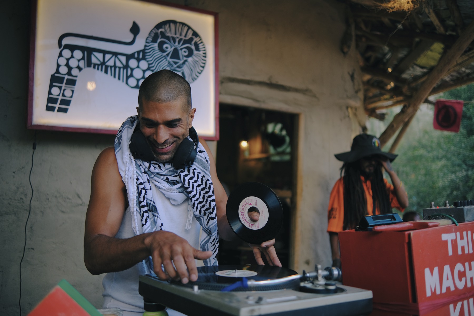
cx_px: 237
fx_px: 461
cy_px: 158
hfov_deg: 54.4
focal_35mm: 35
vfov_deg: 37.9
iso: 200
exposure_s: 1/800
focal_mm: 23
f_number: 1.4
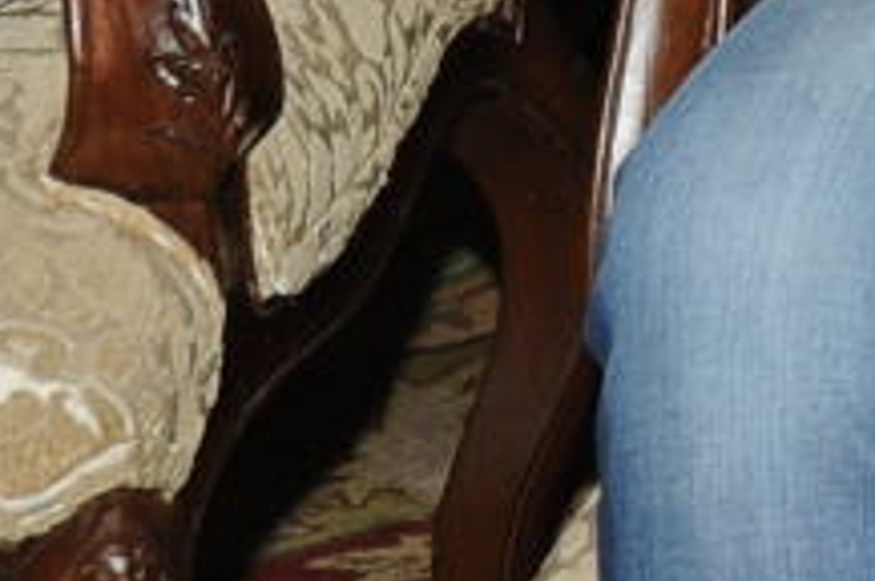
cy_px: -898
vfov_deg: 5.3
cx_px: 1915
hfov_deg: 7.8
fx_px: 6092
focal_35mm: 251
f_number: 8
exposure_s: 1/125
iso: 200
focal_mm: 34
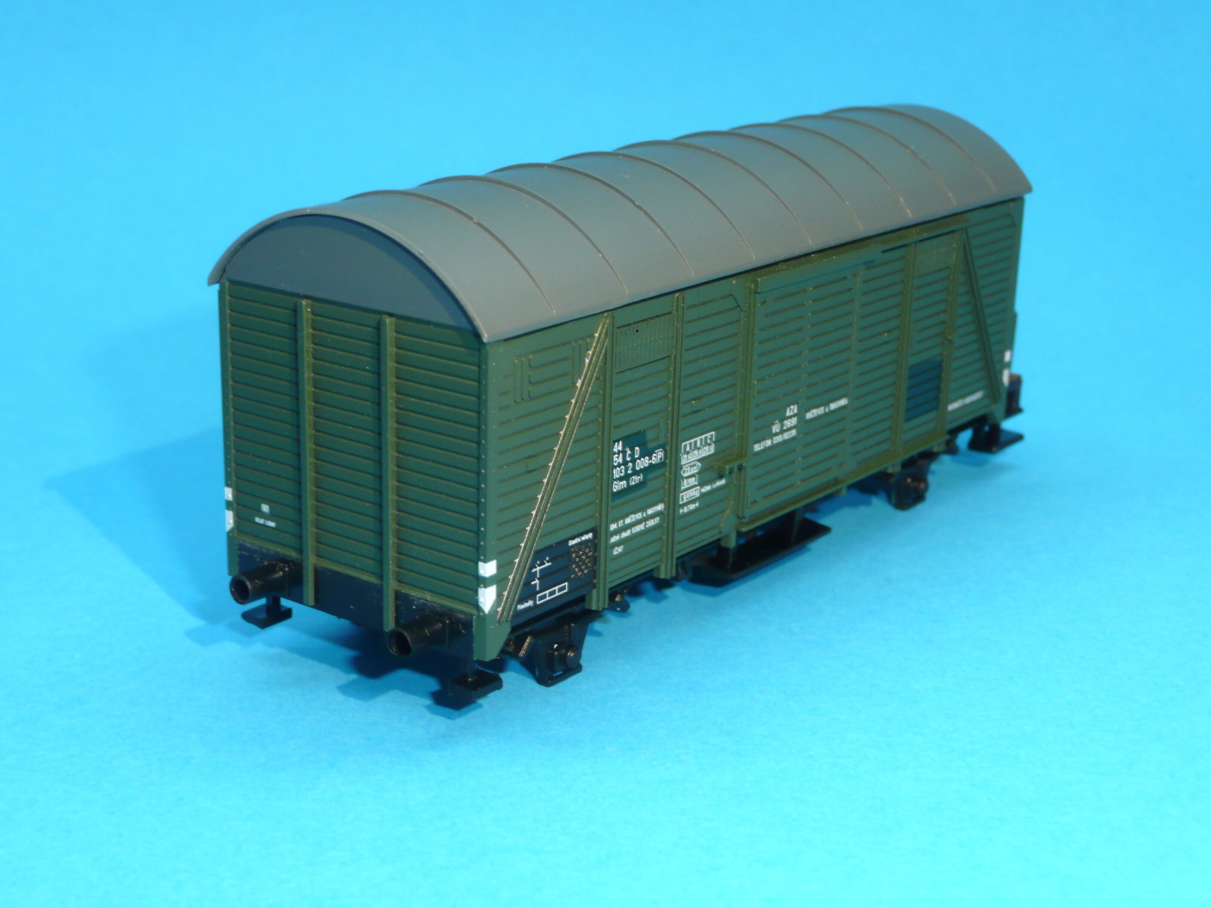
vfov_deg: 26.6
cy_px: 454
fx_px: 1924
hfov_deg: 34.9
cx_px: 606
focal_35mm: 55
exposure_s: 1/30
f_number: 4.3
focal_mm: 9.1
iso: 100
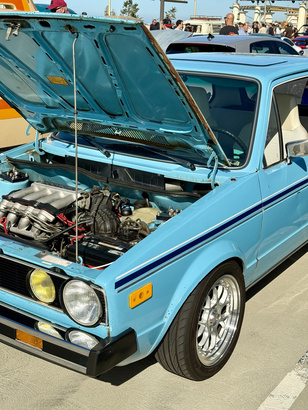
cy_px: 205
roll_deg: -1.9
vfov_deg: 39.7
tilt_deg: -16.2
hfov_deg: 30.3
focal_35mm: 48
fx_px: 569
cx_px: 154
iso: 80
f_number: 1.78
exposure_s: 1/3891
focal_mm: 6.76
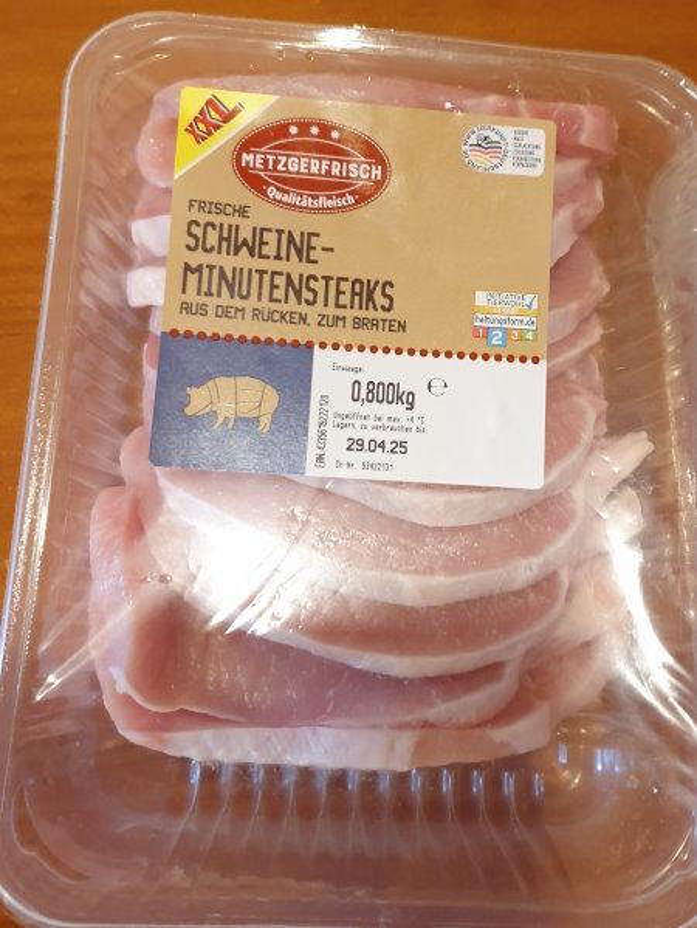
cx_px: 348
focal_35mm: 26
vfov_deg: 67.3
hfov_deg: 53.1
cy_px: 464
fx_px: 697
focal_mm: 4.3
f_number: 1.5
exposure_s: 1/50
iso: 320
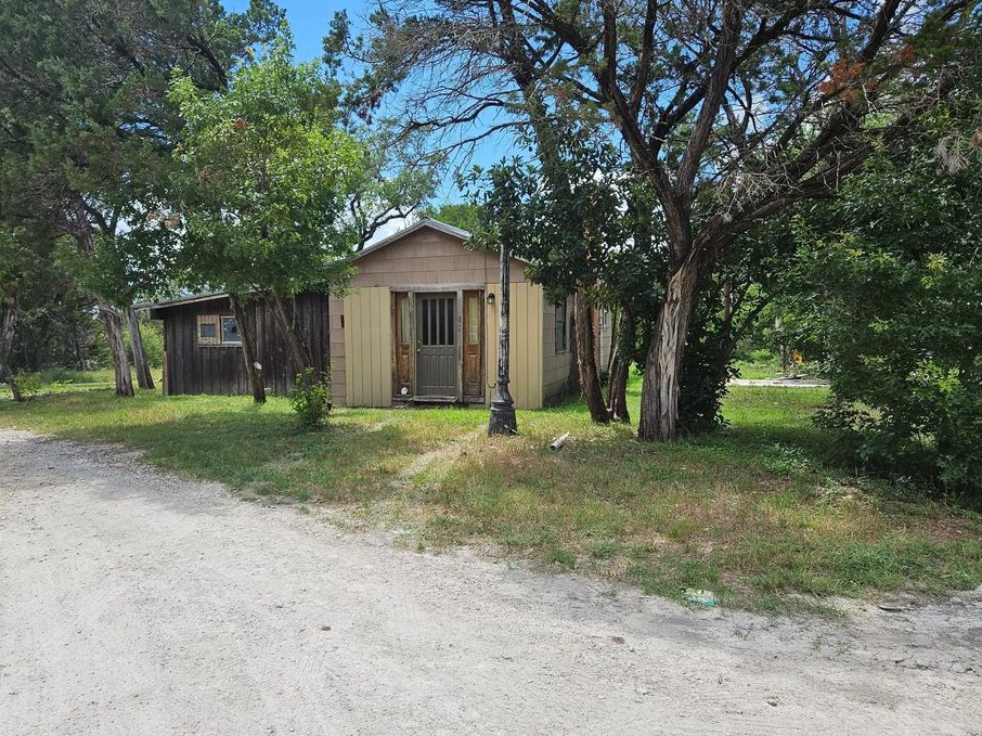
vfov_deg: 53.0
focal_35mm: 26
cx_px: 456
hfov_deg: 67.2
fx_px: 737
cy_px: 382
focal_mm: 5.4
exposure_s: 1/1406
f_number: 1.8
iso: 25
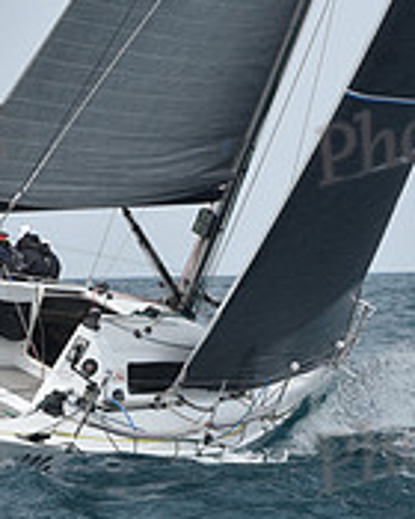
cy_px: 304
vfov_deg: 8.9
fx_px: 3347
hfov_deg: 7.1
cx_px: 163
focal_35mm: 218
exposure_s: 1/800
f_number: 9
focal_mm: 70
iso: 250
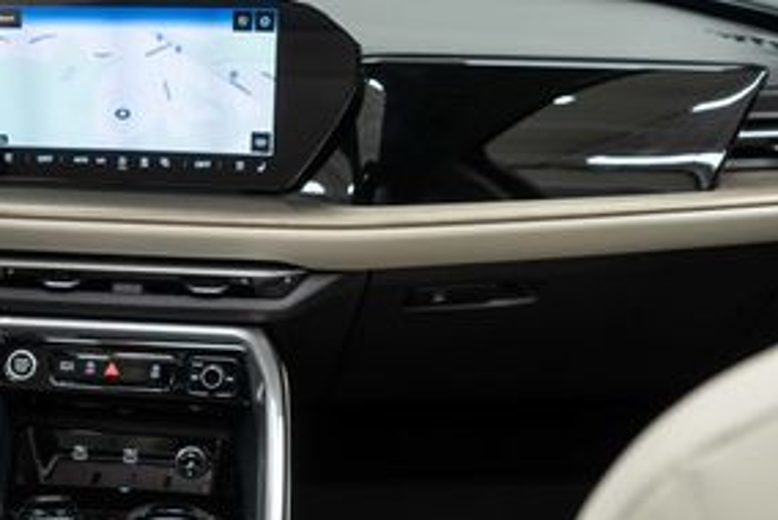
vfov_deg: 21.4
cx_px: 123
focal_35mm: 63
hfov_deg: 30.8
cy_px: 409
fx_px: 1363
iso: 640
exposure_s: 1/50
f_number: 3.2
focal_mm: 28
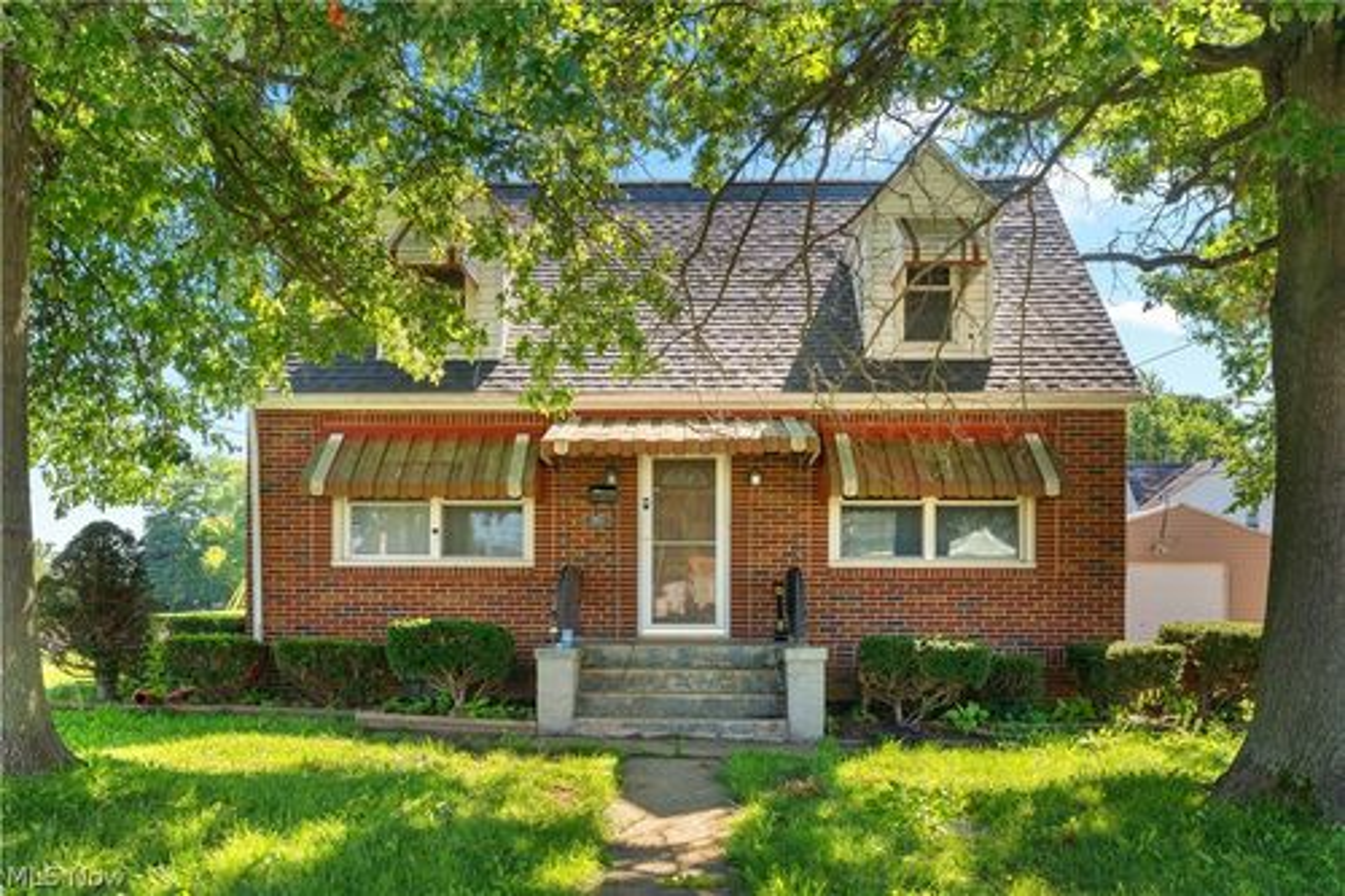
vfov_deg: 43.6
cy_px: 448
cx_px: 672
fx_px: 1120
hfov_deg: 61.9
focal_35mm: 30
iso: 100
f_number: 8
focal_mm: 30
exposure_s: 1/5
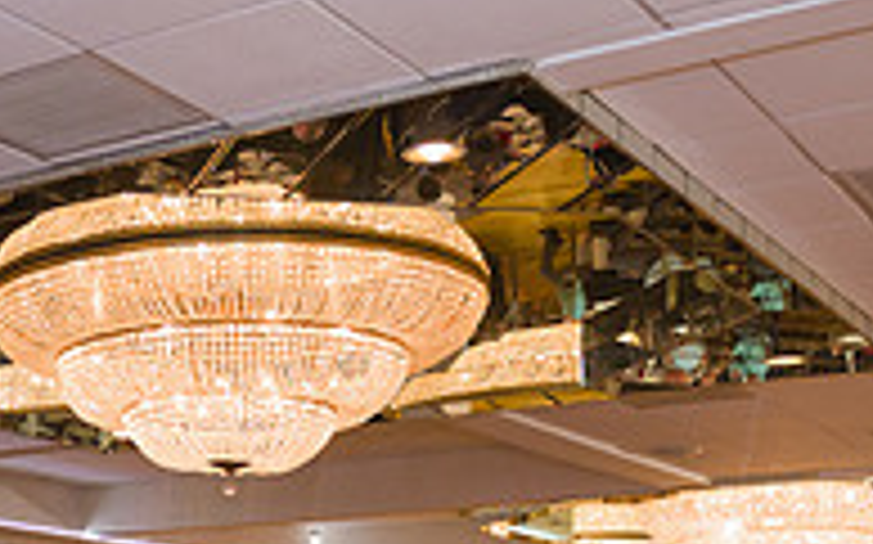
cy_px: 713
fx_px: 1736
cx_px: 72
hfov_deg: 27.1
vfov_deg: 16.8
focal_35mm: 73
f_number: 3.2
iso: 1000
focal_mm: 24
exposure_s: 1/125
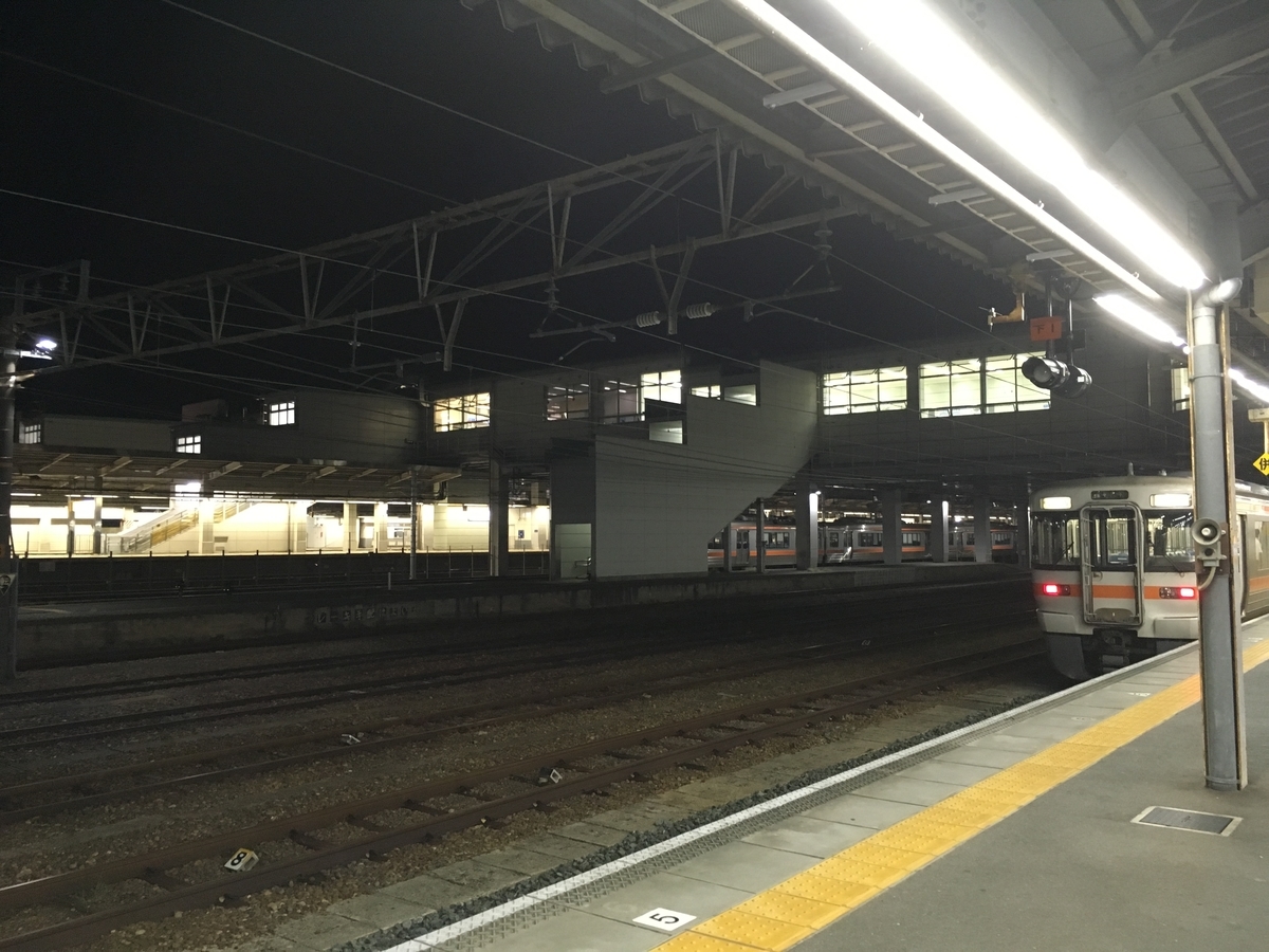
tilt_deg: +2.7
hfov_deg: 61.7
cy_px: 476
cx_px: 634
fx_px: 1063
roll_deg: +0.4
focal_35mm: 29
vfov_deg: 48.2
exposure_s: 1/24
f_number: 2.2
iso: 200
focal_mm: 4.15
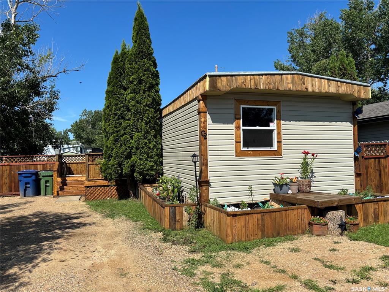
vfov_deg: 53.1
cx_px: 194
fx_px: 292
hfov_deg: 67.3
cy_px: 146
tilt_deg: +1.0
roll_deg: +1.0
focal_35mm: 26
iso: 50
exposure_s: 1/3650
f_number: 1.6
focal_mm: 5.96
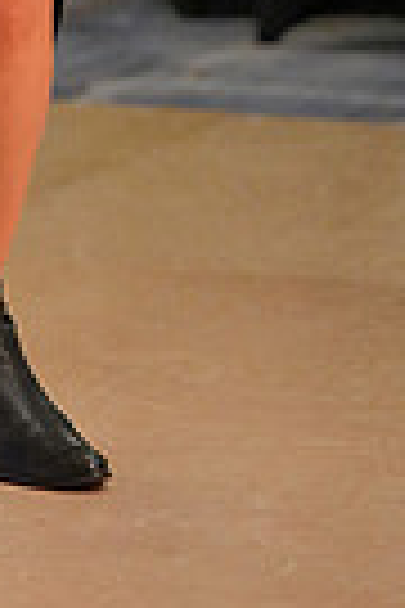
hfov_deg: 2.7
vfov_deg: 4.0
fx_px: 8538
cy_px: -527
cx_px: -416
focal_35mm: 506
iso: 5000
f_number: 3.2
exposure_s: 1/400
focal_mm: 118
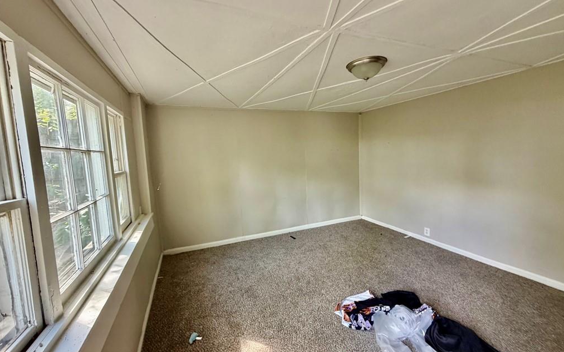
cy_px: 178
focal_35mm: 15
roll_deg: +4.1
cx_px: 282
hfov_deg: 101.5
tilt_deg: -6.6
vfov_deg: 74.8
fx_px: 231
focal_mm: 2.22
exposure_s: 1/116
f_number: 2.2
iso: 320
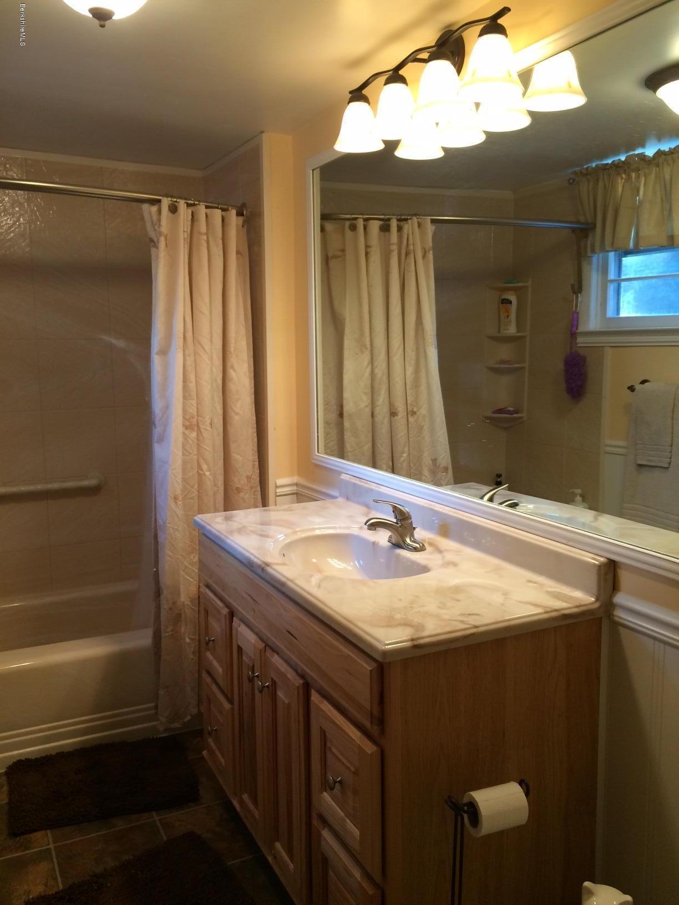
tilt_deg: -9.9
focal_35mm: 29
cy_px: 452
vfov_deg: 61.7
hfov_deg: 48.2
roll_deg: +0.7
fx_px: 758
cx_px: 340
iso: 80
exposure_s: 1/30
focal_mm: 4.15
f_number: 2.2
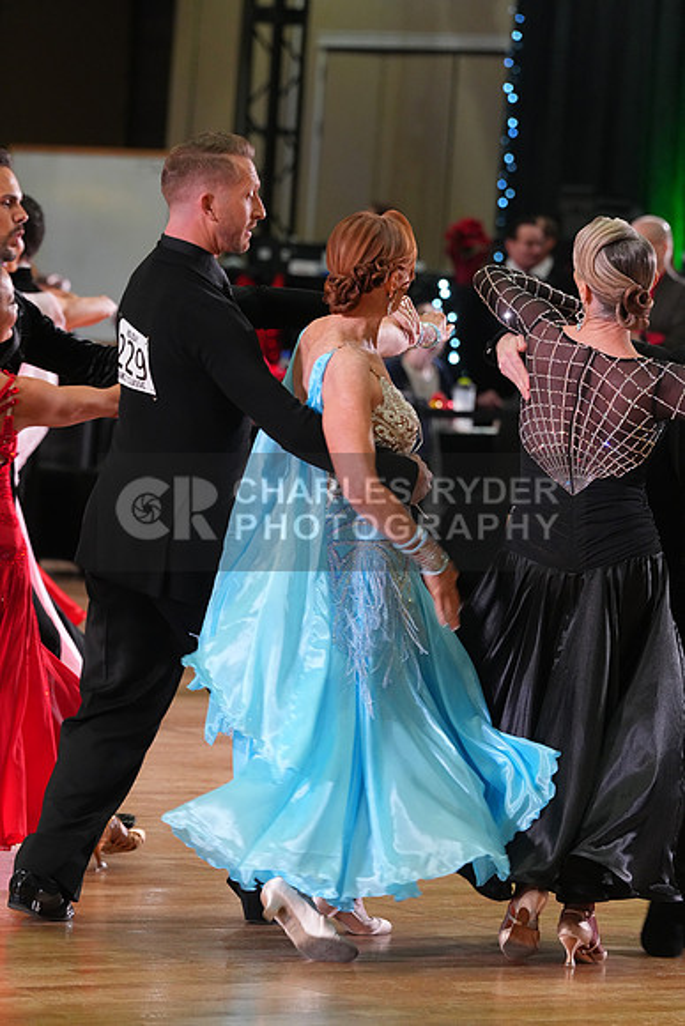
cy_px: 513
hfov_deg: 6.9
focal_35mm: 200
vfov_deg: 10.3
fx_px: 5704
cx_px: 342
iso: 4000
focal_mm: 200
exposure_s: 1/200
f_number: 5.6
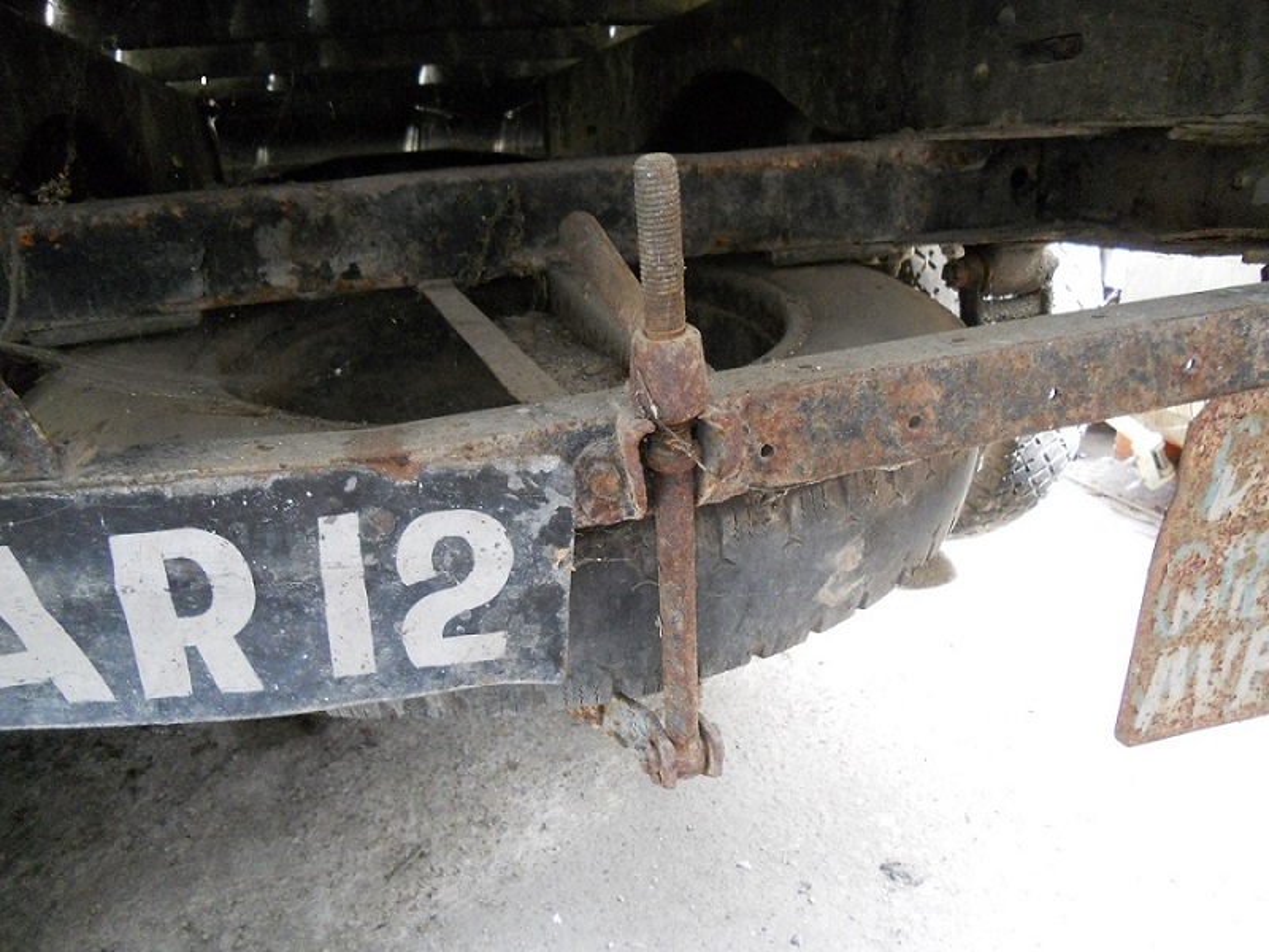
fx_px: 990
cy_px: 476
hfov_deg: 65.3
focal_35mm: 27
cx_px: 634
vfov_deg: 51.4
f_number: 3.2
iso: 400
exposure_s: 1/40
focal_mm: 4.9
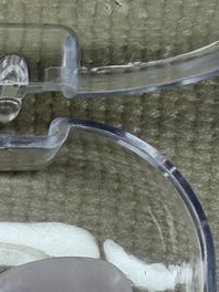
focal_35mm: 93
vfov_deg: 18.2
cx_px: -170
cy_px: 466
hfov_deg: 14.1
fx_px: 784
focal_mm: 2.22
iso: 50
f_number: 2.2
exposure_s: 1/120
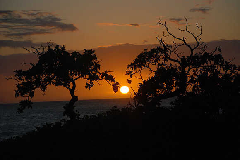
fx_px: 951
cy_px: 80
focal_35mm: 142
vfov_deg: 9.7
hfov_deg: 14.4
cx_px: 120
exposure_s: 1/2500
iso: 560
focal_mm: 95
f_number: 5.6
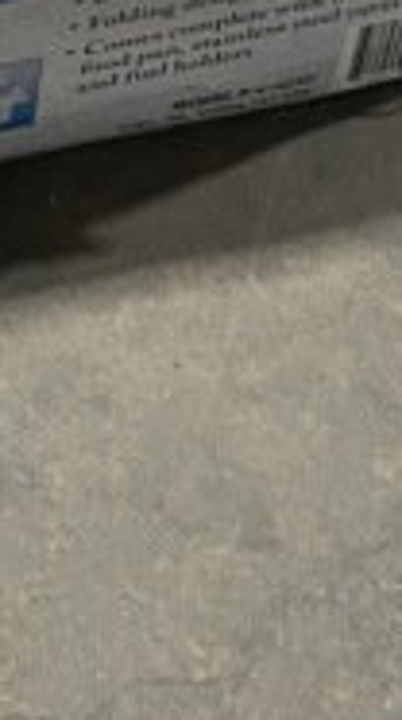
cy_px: -443
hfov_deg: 9.5
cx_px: -131
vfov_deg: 15.6
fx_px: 2361
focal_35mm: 124
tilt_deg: -40.1
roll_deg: +1.2
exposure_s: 1/60
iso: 320
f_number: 1.6
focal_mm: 4.2
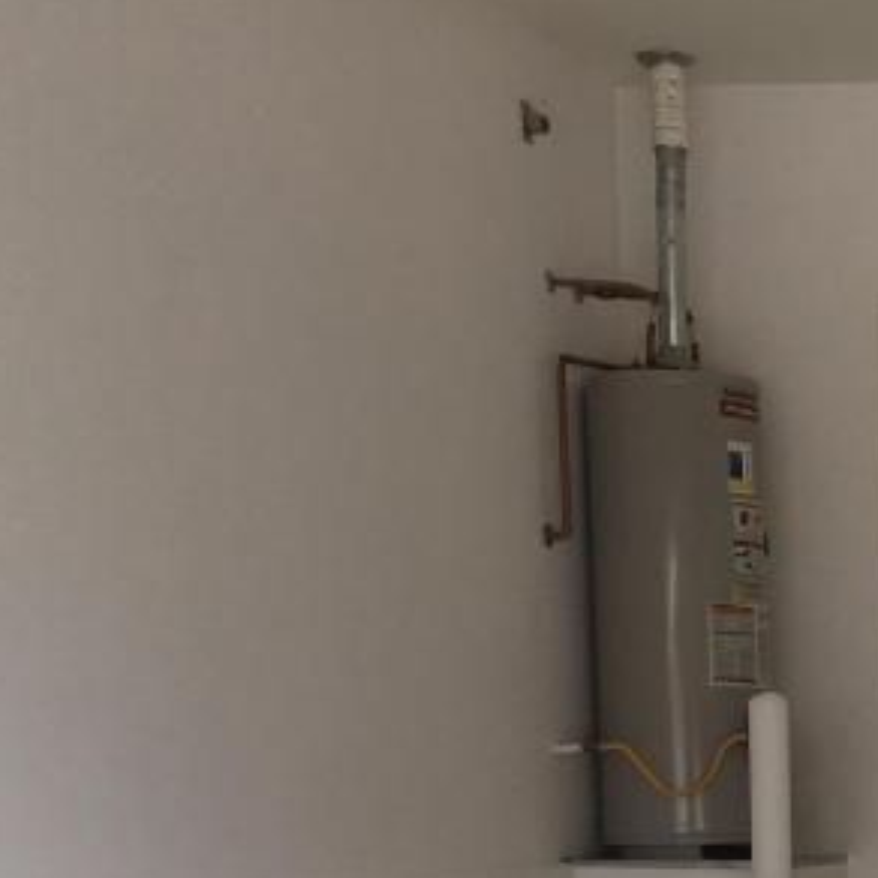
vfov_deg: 18.7
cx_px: 1521
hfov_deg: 16.5
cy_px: 893
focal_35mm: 90
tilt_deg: -3.3
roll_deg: +1.5
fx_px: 2583
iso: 25
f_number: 2.2
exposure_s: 1/246
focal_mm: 4.15
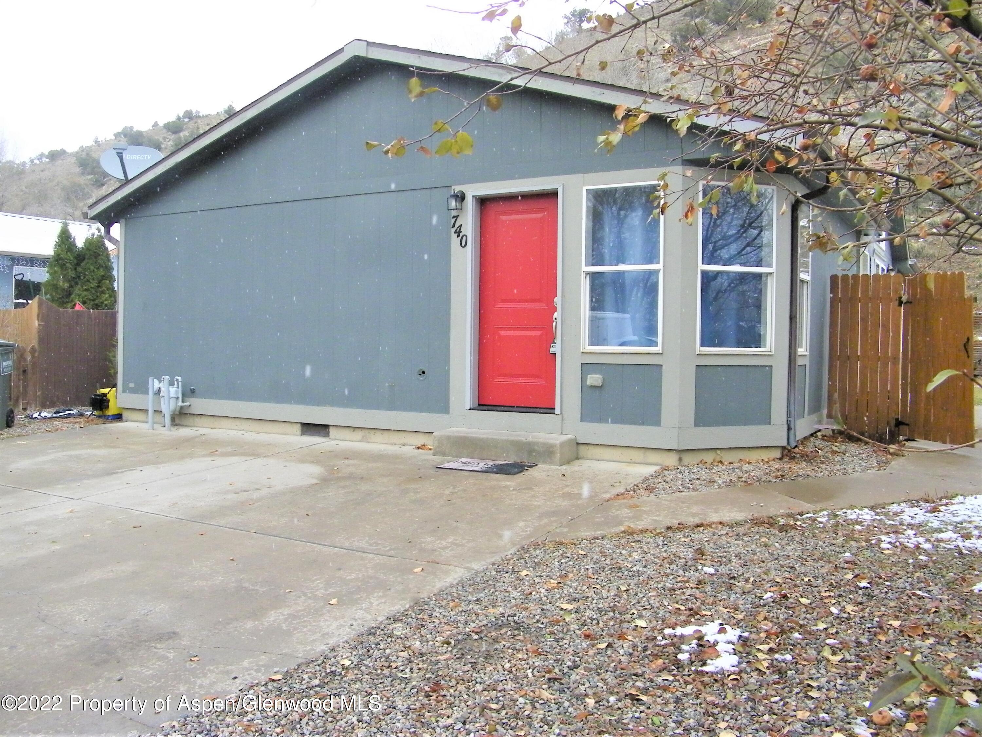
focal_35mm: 28
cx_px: 491
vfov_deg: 49.7
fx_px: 794
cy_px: 368
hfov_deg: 63.4
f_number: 3.5
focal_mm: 5
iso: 200
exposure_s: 1/400
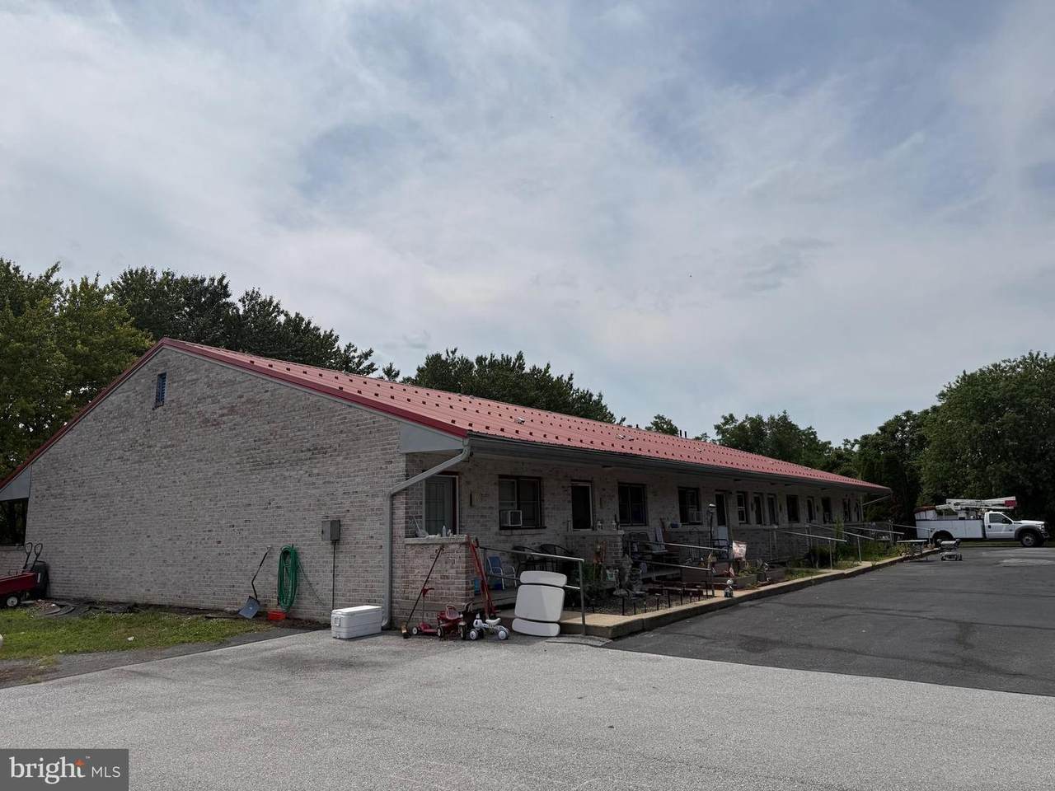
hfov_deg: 71.6
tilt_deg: +13.2
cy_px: 396
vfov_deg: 56.8
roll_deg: +1.0
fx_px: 731
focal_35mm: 24
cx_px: 528
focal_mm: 6.76
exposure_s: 1/11905
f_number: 1.78
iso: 80
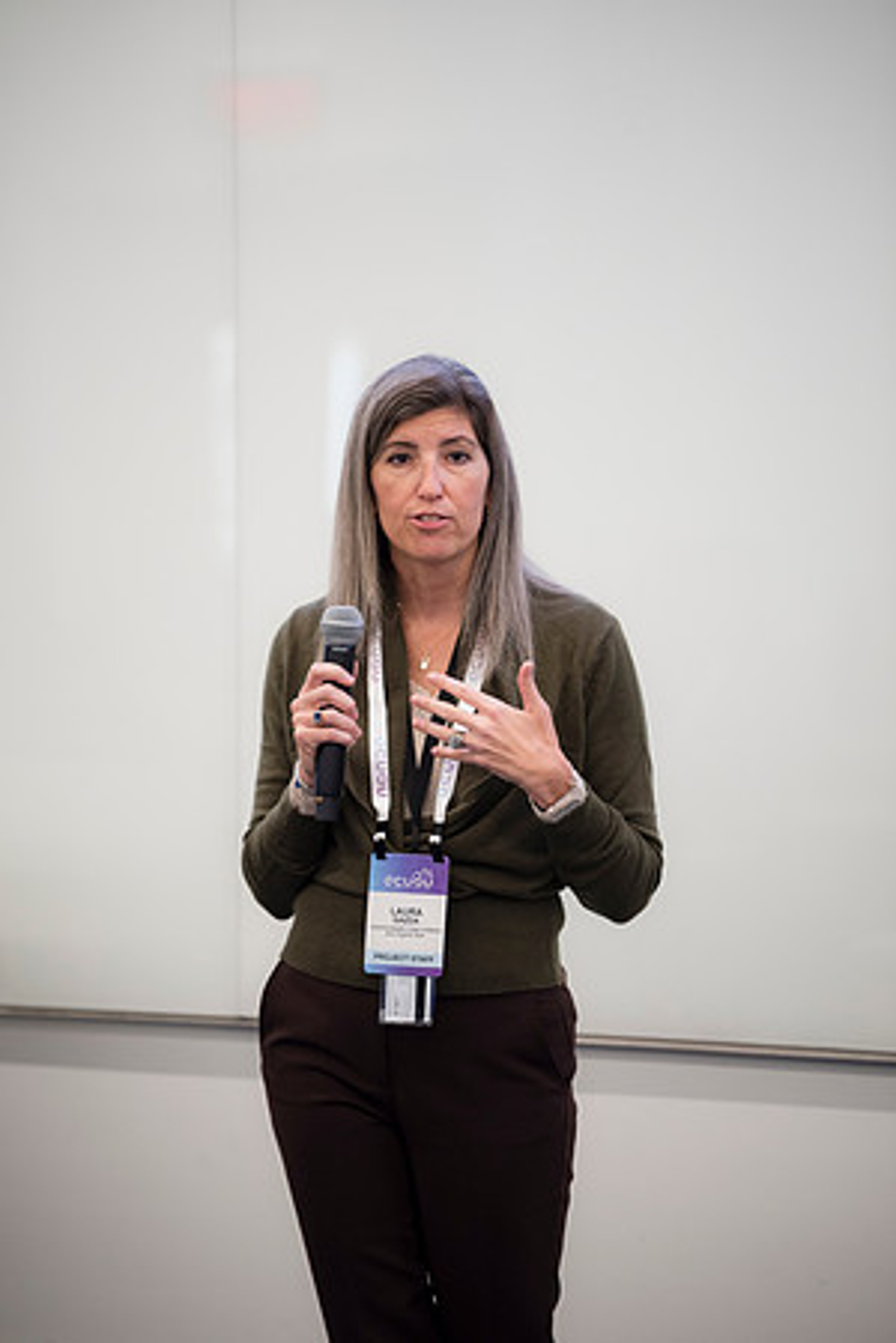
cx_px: 448
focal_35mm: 200
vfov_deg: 10.3
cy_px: 672
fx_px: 7466
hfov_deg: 6.9
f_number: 2.8
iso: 1000
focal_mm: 200
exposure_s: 1/125
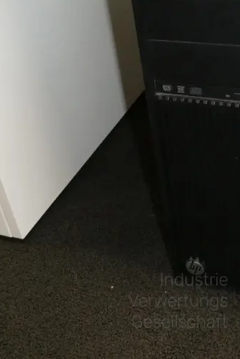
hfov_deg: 26.1
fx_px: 510
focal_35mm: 51
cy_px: 107
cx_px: 183
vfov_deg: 38.3
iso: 800
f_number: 3.3
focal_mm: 4.3
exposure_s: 1/60
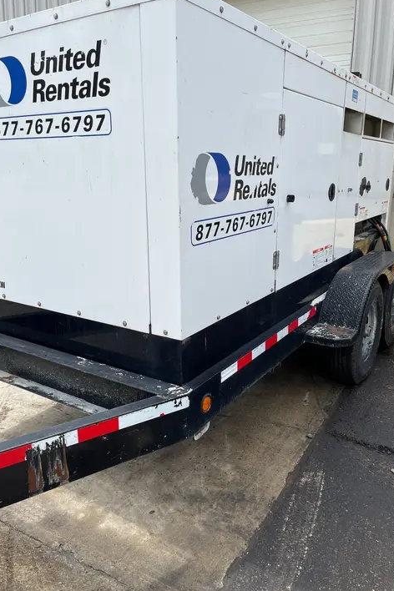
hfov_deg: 46.4
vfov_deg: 65.5
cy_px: 288
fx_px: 460
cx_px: 208
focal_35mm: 28
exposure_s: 1/3135
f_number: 1.6
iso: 50
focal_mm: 5.1
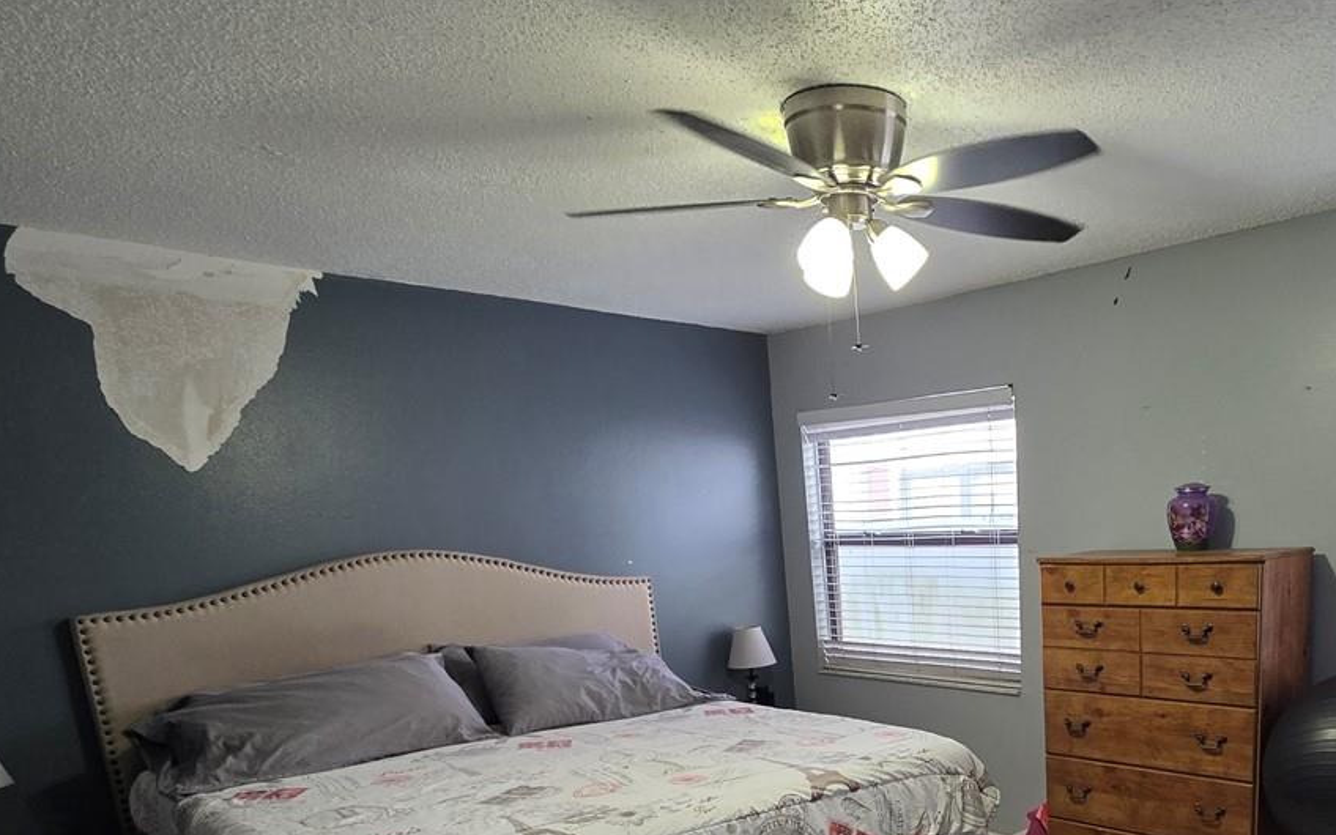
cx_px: 937
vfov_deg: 42.7
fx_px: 947
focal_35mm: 26
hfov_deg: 67.6
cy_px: 786
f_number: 1.9
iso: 200
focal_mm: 2.2
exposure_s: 1/120
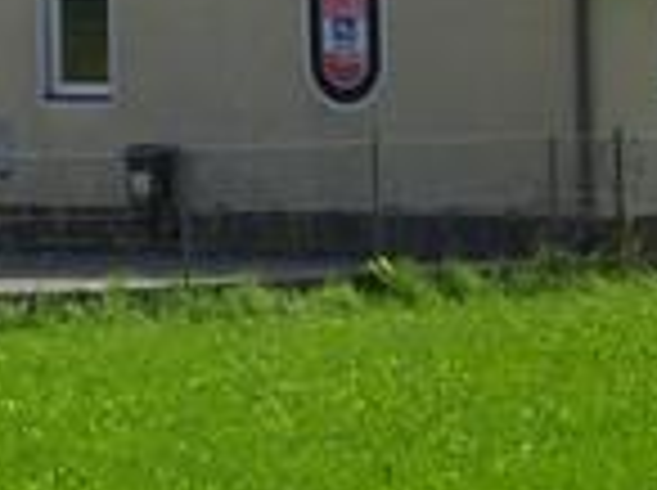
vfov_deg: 4.8
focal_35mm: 308
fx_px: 5836
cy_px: -294
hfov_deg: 6.3
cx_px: -452
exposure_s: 1/500
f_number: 4.5
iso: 80
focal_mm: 11.32
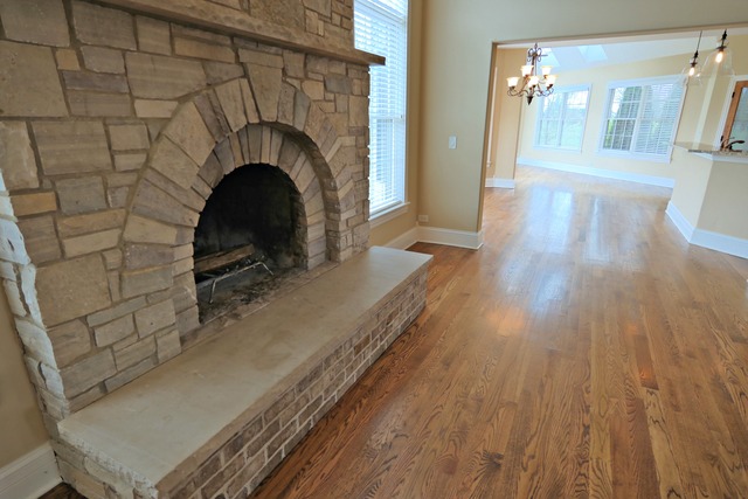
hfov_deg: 90.0
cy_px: 250
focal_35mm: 18
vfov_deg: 67.4
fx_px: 374
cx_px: 374
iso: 200
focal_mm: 12
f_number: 4
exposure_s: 1/60
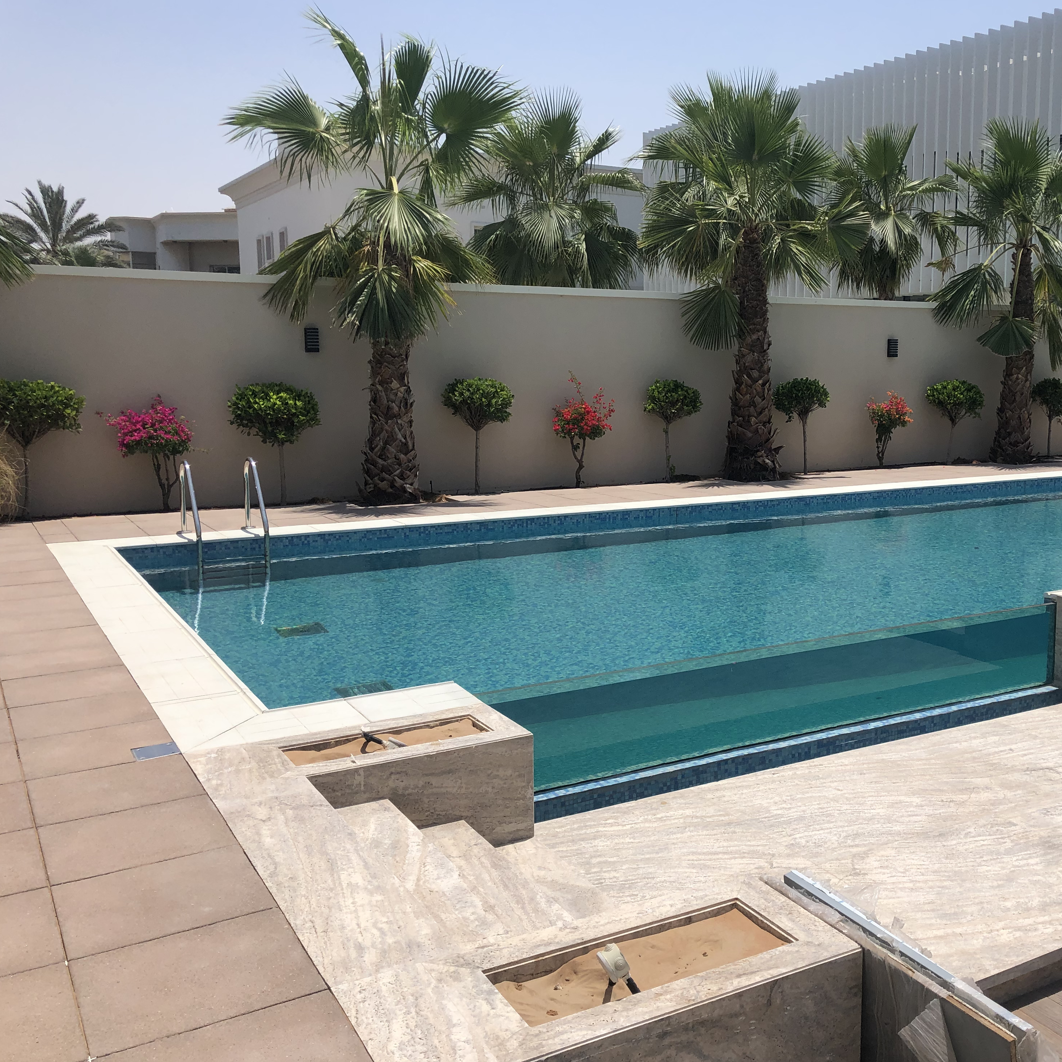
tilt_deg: -7.2
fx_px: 1180
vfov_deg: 48.4
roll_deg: +0.4
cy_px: 521
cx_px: 725
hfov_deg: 47.5
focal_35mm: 34
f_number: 1.8
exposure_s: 1/3690
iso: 25
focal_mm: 4
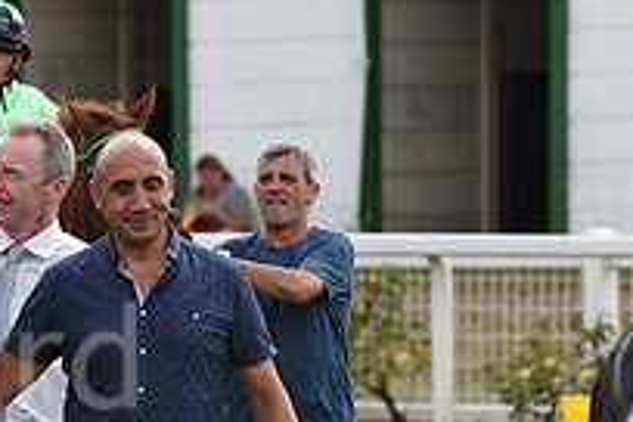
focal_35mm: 484
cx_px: -258
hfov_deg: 4.2
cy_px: 386
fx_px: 8510
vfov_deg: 2.8
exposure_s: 1/1250
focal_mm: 170
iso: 400
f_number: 5.6
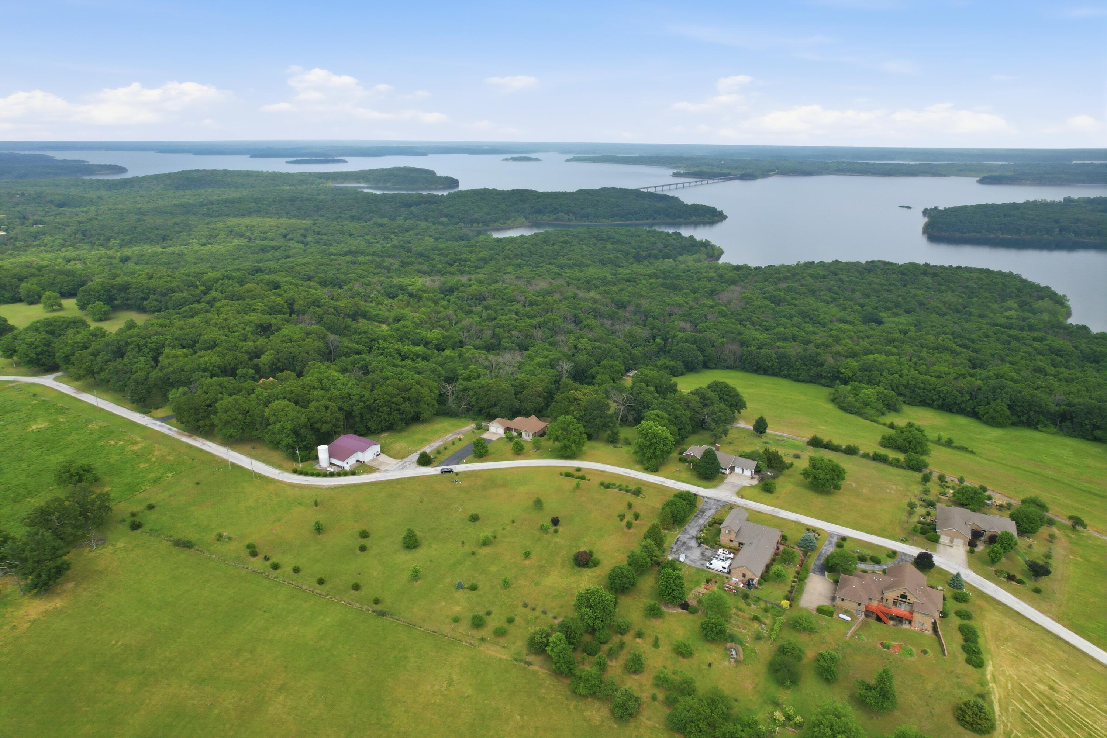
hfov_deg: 78.6
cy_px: 369
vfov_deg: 57.2
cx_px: 554
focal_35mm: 22
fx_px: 676
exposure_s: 1/2500
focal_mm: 8.4
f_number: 2.8
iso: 130
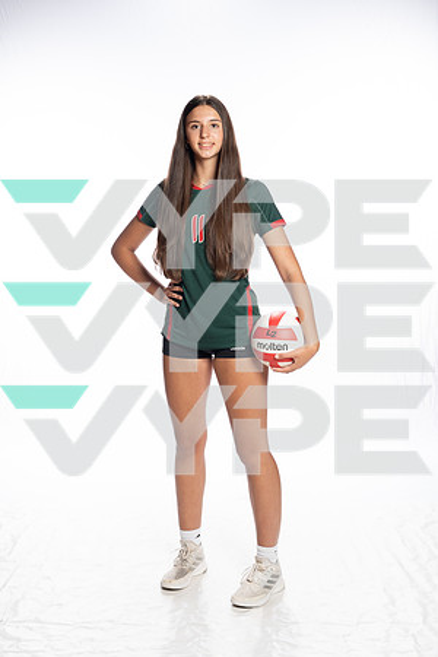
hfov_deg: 27.0
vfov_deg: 39.6
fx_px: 912
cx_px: 219
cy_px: 328
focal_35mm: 50
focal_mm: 50
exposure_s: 1/250
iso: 400
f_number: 8
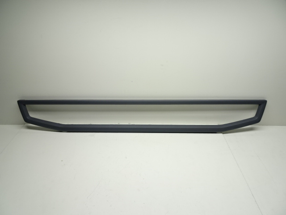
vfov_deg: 56.8
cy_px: 108
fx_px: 198
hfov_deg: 71.6
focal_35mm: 24
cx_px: 143
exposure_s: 1/50
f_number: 3.5
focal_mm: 4.1
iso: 80
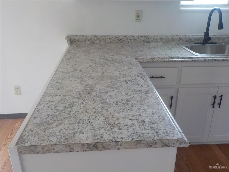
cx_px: 114
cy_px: 86
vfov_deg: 46.8
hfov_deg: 60.0
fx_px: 198
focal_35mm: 30
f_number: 3.3
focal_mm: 4.1
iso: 125
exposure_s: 1/40
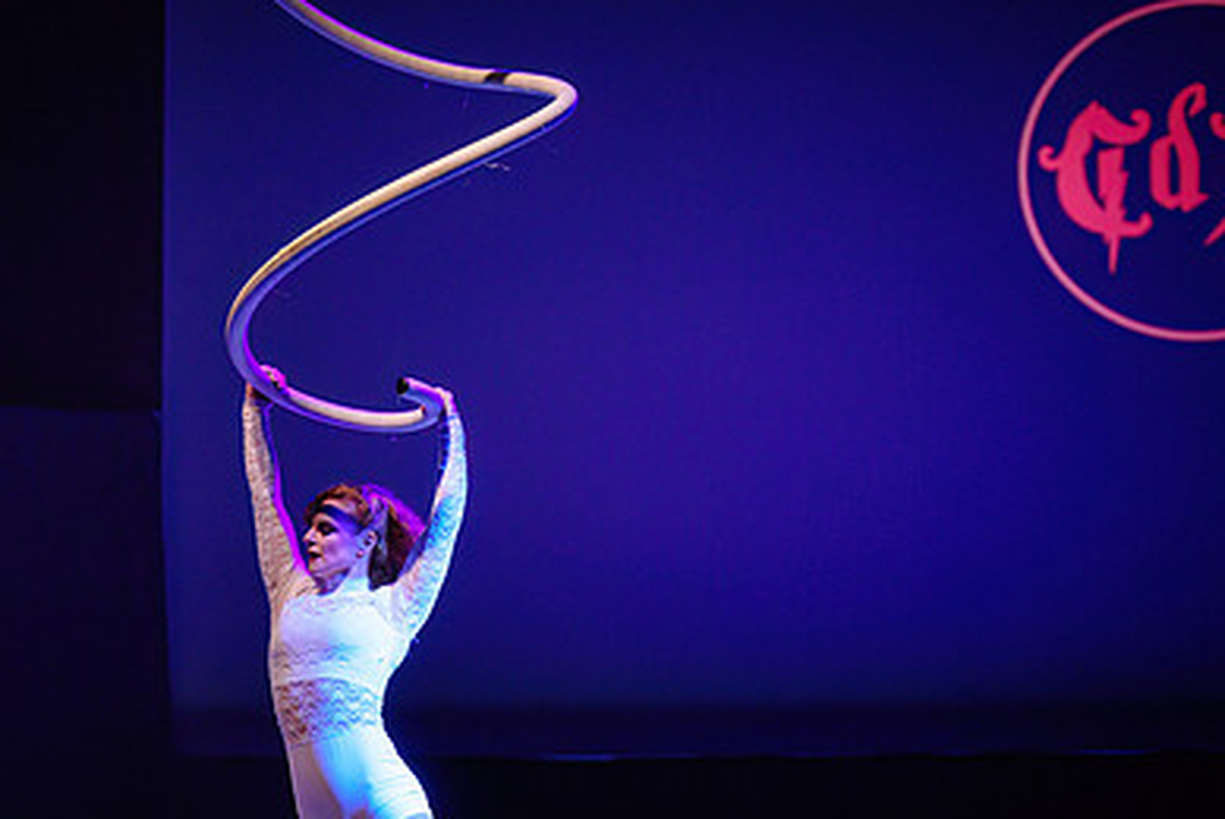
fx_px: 2792
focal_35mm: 82
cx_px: 812
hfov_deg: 24.6
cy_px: 633
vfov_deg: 16.6
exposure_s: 1/500
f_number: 1.2
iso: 1600
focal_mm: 50
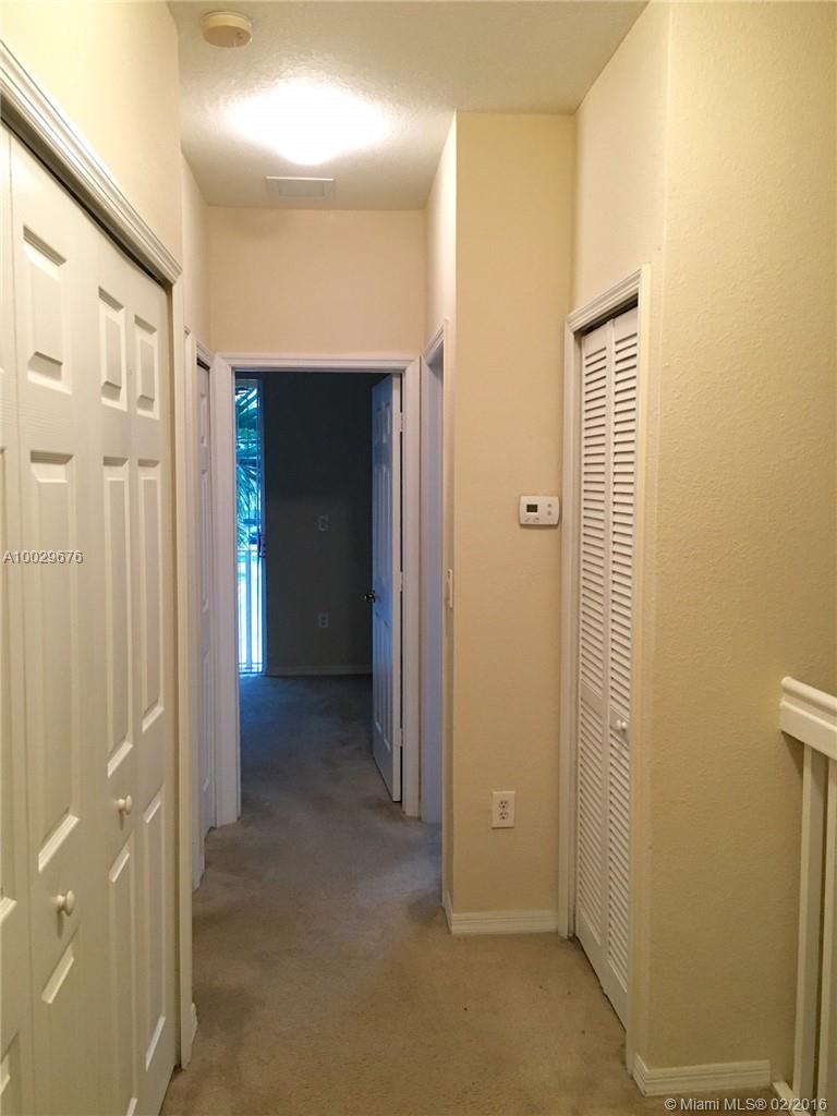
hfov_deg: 48.2
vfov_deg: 61.7
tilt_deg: -2.6
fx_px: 935
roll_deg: -1.0
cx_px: 418
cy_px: 558
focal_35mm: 29
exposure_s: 1/30
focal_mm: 4.15
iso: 160
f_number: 2.2
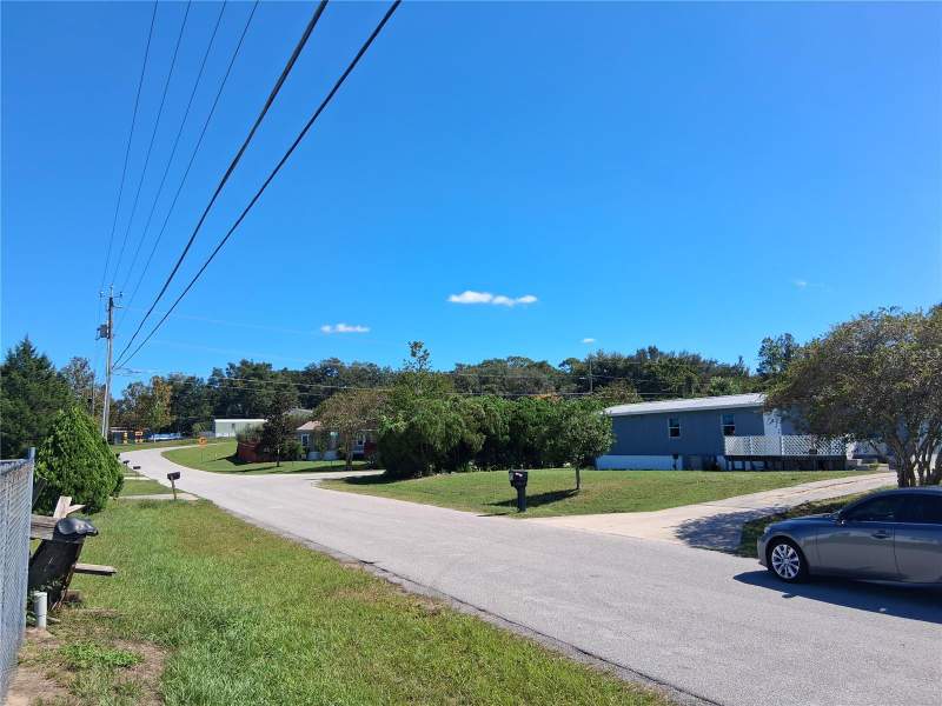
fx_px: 708
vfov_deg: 53.1
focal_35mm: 26
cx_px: 471
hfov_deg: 67.3
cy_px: 353
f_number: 1.8
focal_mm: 3.98
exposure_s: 1/528
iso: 25
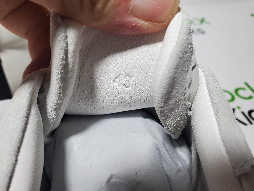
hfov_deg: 67.3
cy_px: 96
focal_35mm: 26
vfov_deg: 53.1
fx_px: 191
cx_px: 127
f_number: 2.4
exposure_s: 1/151
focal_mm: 4.3
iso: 50
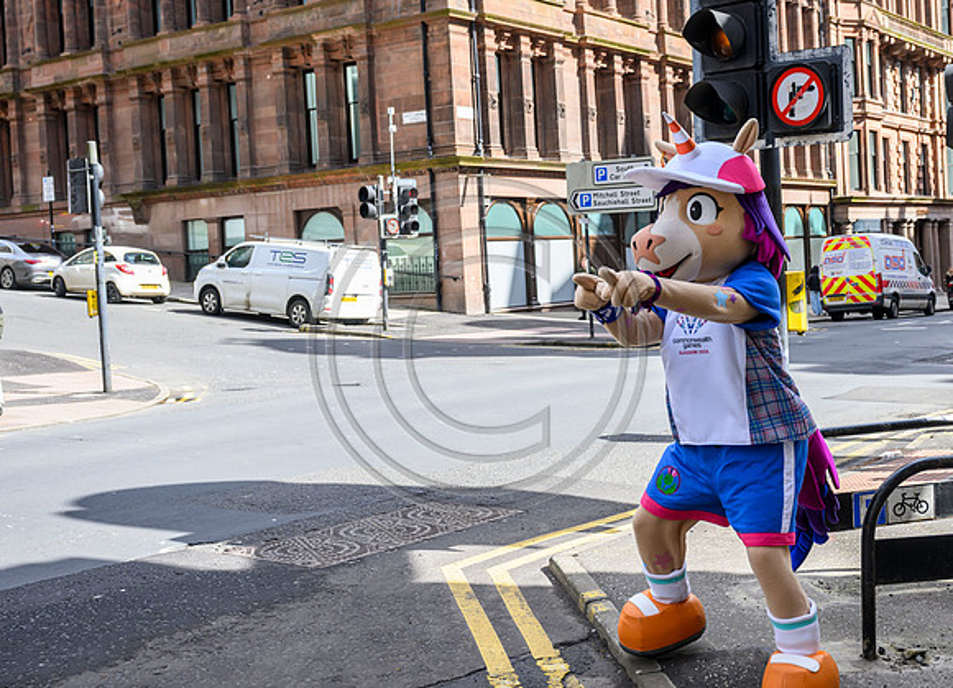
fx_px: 1257
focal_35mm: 46
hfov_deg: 41.1
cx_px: 612
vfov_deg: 30.6
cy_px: 281
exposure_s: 1/1000
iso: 500
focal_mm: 37
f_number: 4.5
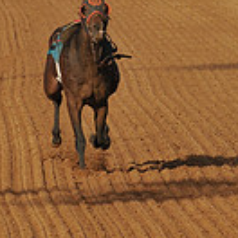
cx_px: 490
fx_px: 8689
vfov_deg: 1.6
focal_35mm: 1117
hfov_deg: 1.6
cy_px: 64
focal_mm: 200
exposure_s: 1/1000
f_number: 8
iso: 400
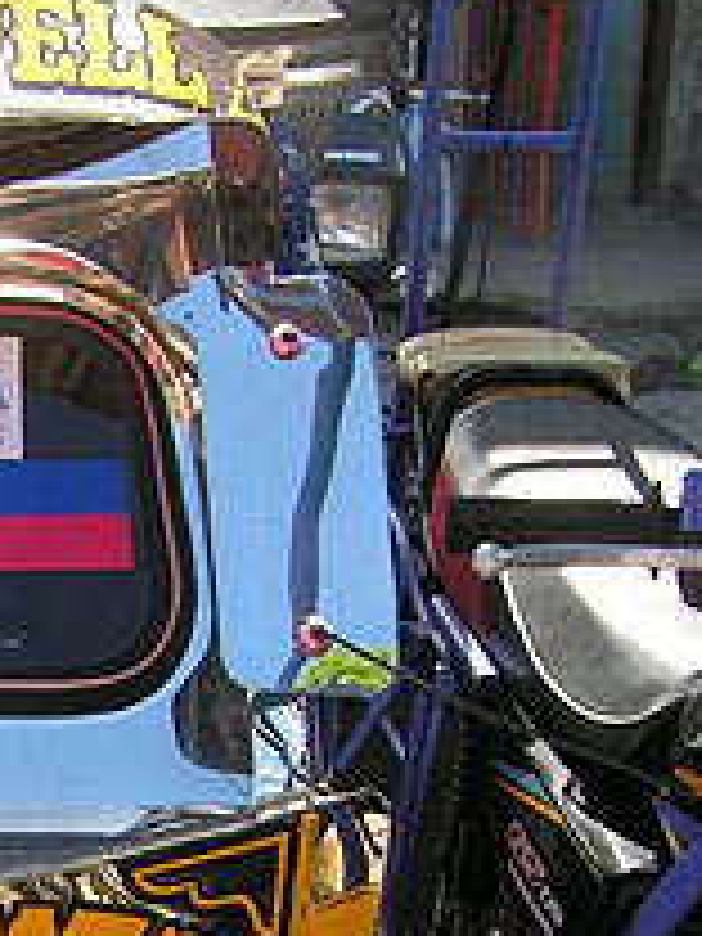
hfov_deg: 15.0
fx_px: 2569
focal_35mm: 95
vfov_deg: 20.2
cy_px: 855
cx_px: -140
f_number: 5
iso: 50
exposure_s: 1/125
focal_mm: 6.3
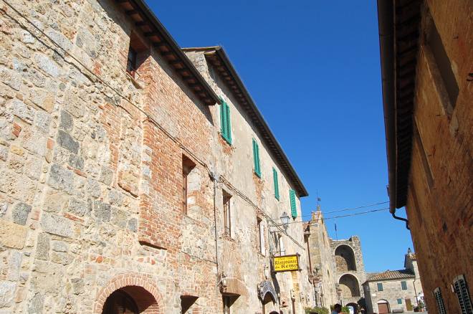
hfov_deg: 67.5
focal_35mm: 27
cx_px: 236
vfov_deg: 47.8
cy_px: 157
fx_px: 354
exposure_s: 1/320
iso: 200
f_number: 10
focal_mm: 18
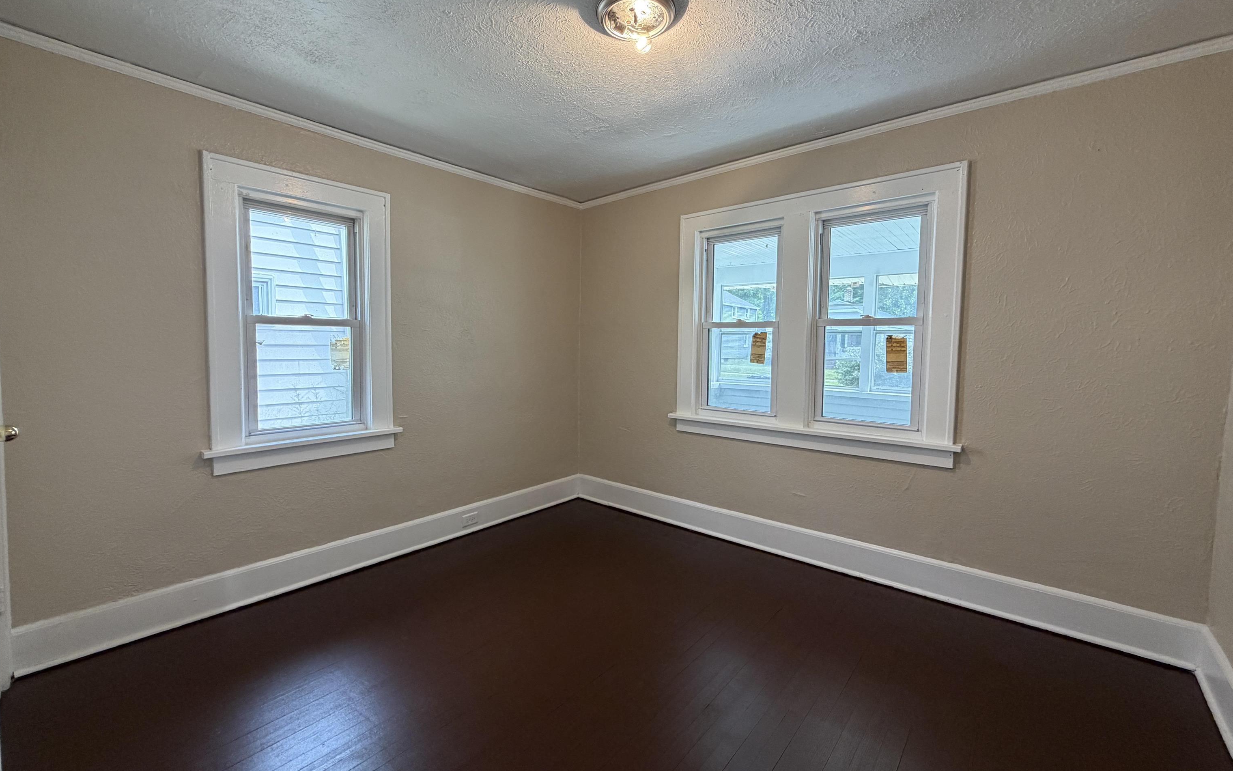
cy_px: 373
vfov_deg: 74.8
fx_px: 504
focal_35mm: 15
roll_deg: -0.7
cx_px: 619
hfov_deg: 101.5
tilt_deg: -3.9
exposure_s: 1/120
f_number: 2.2
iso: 160
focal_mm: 2.22
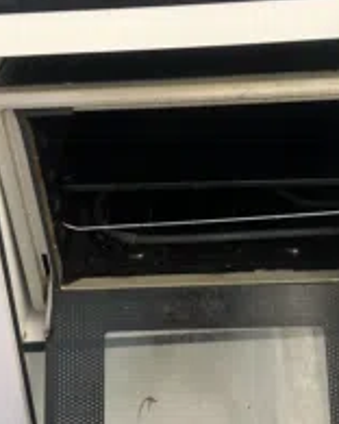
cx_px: 193
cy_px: 200
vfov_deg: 36.0
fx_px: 652
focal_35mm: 52
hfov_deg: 29.1
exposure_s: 1/60
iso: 160
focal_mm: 5.7
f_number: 1.5
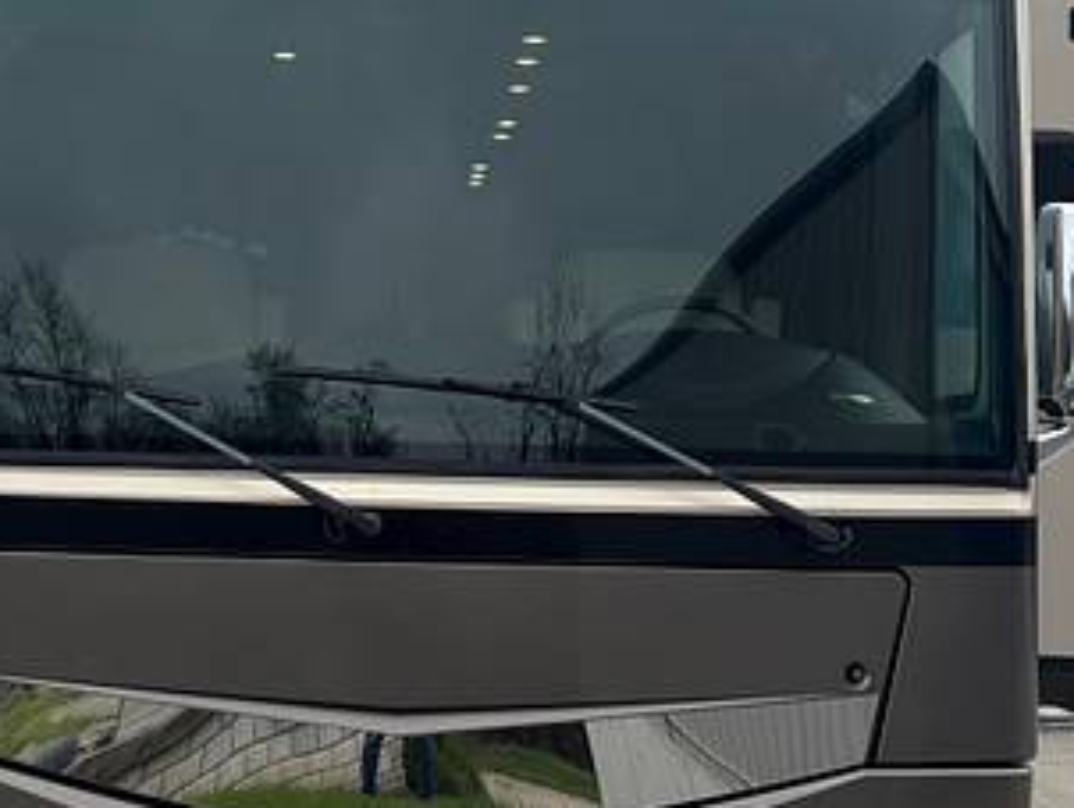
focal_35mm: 86
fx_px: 2670
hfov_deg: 22.6
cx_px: 338
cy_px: 249
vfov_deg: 17.1
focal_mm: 5.96
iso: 50
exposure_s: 1/1721
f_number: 1.6
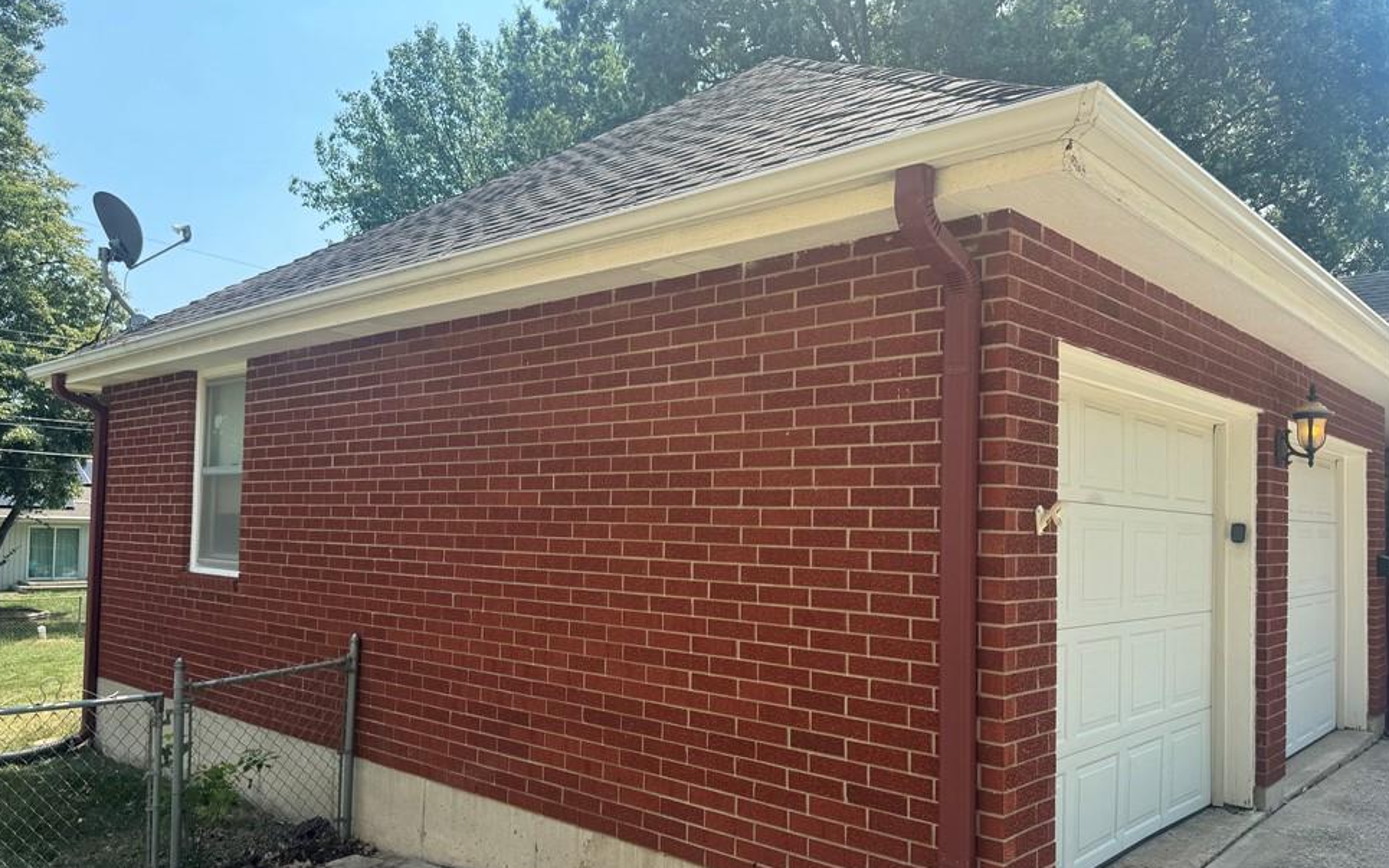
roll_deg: -0.5
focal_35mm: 27
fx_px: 1022
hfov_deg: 68.4
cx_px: 659
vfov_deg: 45.9
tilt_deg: +1.3
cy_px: 492
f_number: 1.78
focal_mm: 6.76
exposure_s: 1/1366
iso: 80
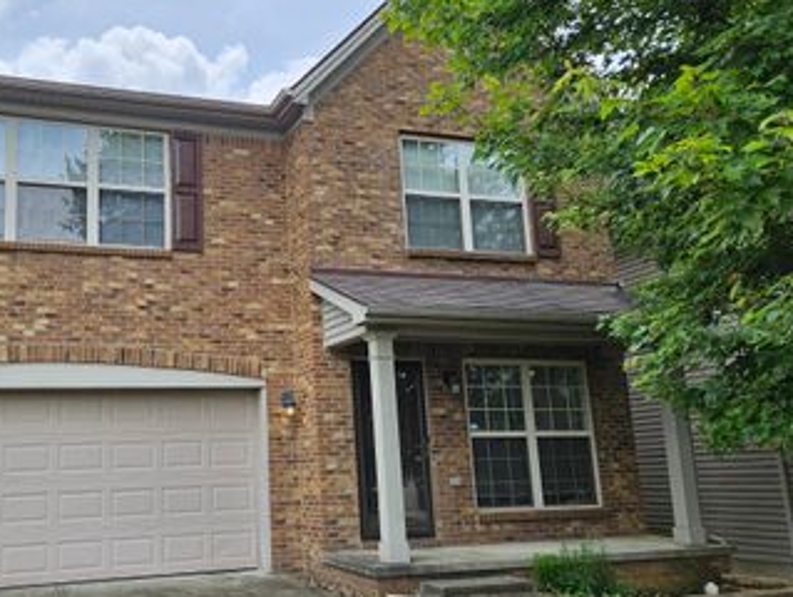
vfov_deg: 39.7
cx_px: 246
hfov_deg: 50.1
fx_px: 826
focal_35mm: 36
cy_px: 317
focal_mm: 5.4
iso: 40
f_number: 1.8
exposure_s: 1/1307
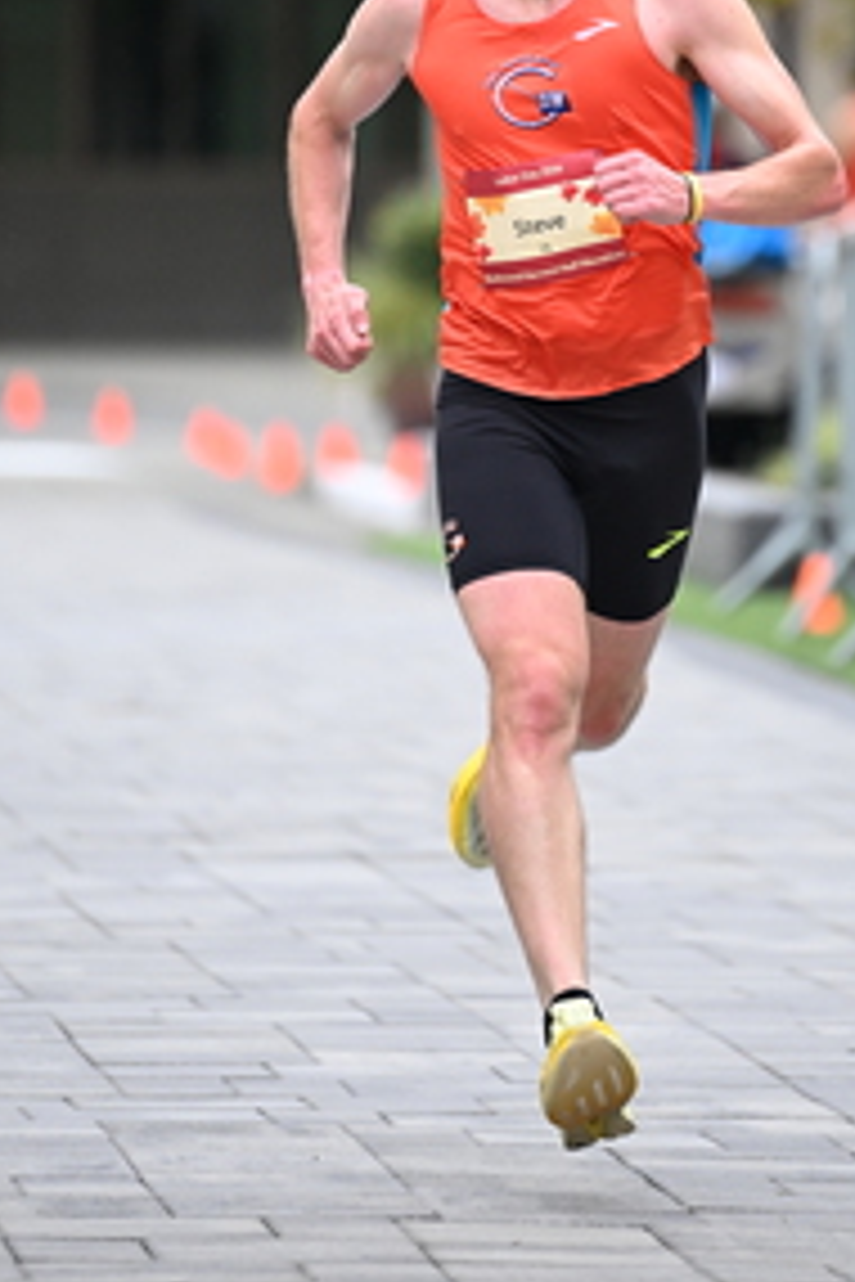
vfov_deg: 5.3
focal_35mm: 386
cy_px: 193
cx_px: 556
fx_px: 13750
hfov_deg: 3.6
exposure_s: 1/800
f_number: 2.8
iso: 1600
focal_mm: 200
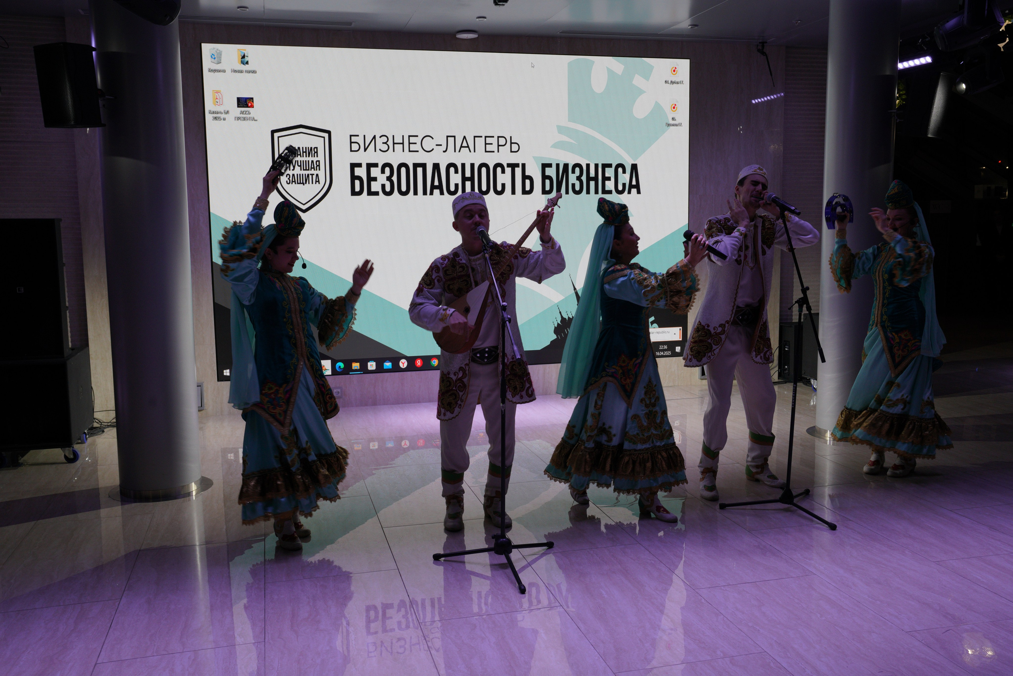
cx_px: 506
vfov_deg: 40.0
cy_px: 338
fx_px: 929
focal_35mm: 33
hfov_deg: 57.2
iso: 640
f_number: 9
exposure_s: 1/125
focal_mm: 33
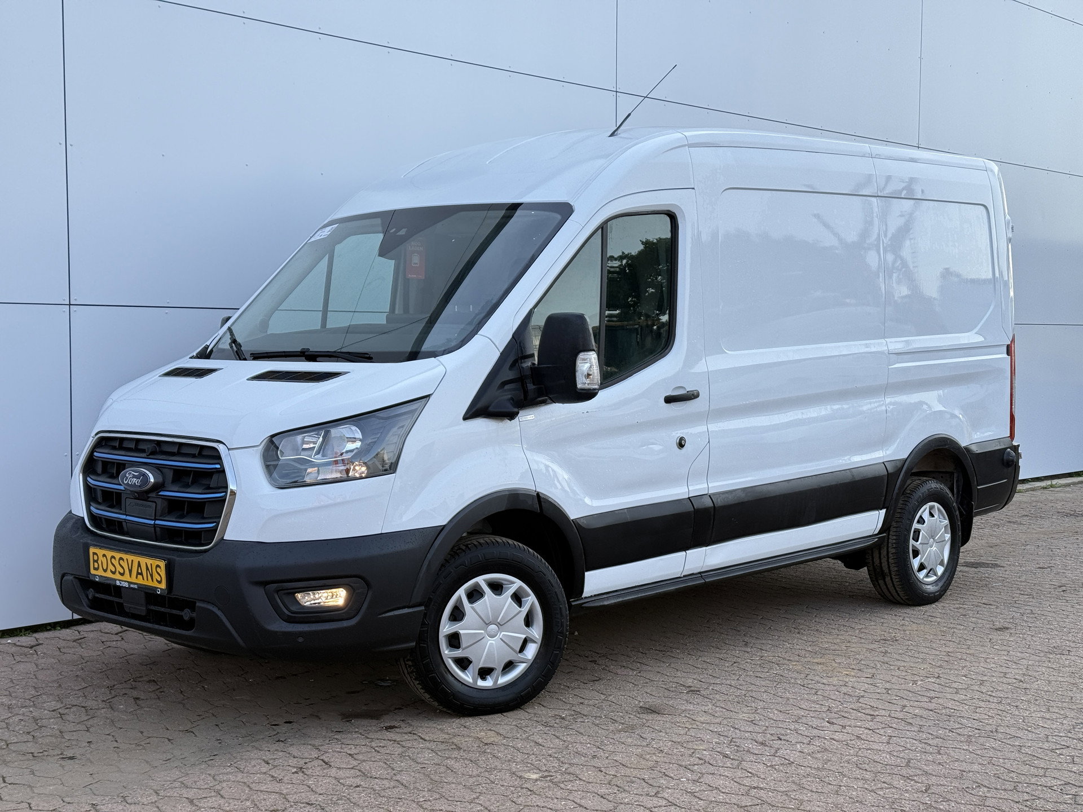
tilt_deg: -1.9
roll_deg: -0.6
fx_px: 1502
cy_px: 406
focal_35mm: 48
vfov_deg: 30.3
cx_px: 542
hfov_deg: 39.7
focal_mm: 6.76
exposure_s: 1/631
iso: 64
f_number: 1.78
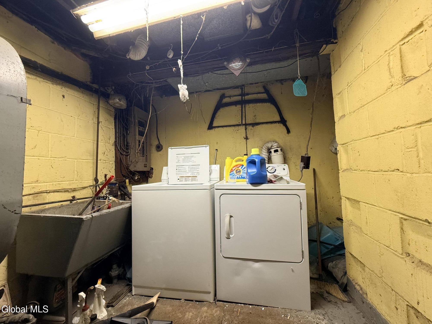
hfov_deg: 102.1
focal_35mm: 14
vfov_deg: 85.7
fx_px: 175
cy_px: 162
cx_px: 216
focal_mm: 2.22
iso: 200
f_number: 2.2
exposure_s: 1/60
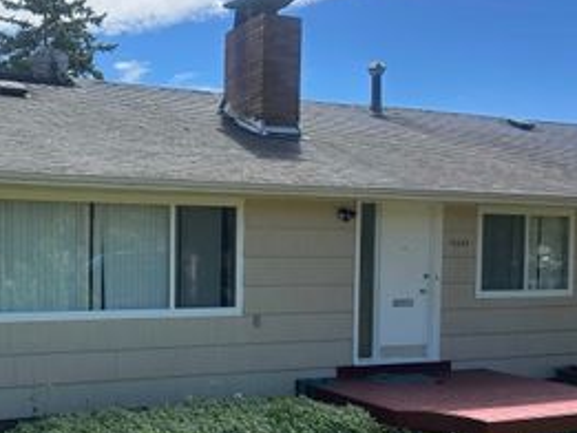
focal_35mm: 46
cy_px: 279
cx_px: 161
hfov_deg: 40.3
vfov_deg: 31.4
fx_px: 767
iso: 80
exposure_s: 1/2967
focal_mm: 6.86
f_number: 1.78
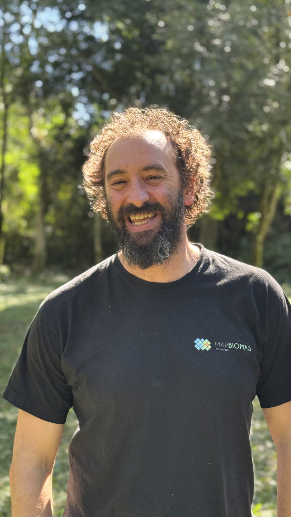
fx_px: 727
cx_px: 156
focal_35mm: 53
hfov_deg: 22.6
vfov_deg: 39.2
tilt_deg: -3.3
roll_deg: -4.0
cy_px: 261
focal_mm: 6.76
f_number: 1.78
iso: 80
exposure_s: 1/172
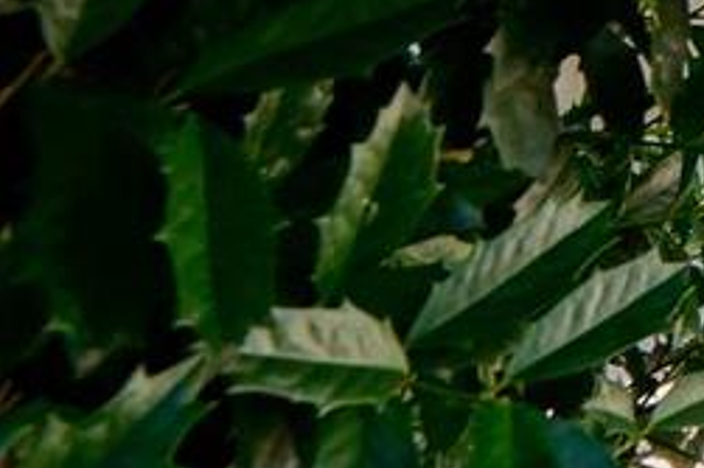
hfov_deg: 13.6
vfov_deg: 13.8
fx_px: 1681
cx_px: 1837
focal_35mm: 86
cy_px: -429
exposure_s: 1/125
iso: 125
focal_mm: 10
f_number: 5.6
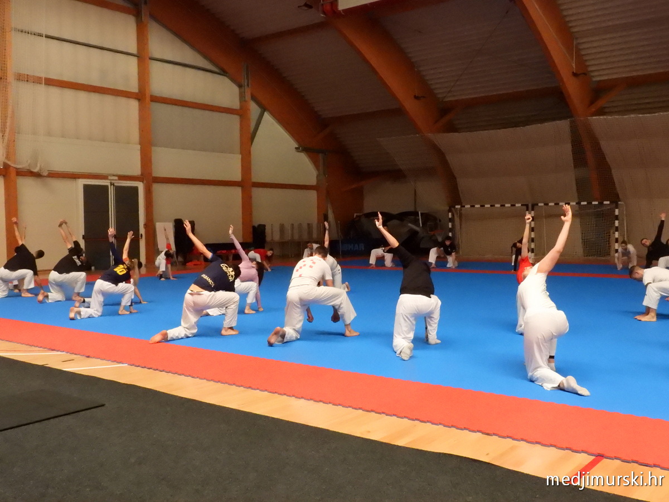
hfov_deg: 52.6
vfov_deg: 40.7
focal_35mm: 35
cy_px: 251
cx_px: 334
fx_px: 676
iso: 3200
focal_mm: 6.3
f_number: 7.1
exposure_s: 1/320
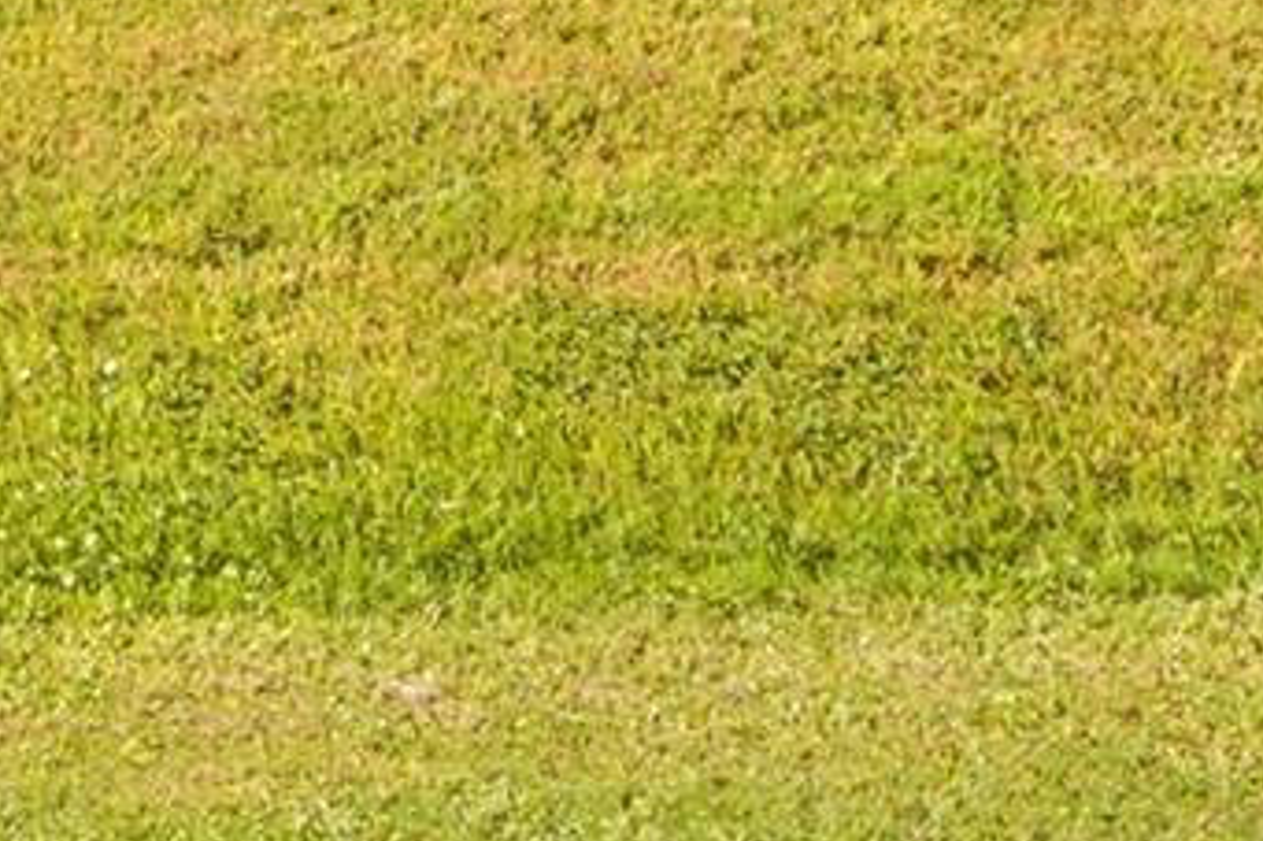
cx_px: -1011
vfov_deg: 10.5
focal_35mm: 122
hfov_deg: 14.7
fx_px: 4278
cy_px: -682
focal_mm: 26
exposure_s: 1/30
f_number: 16
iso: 100
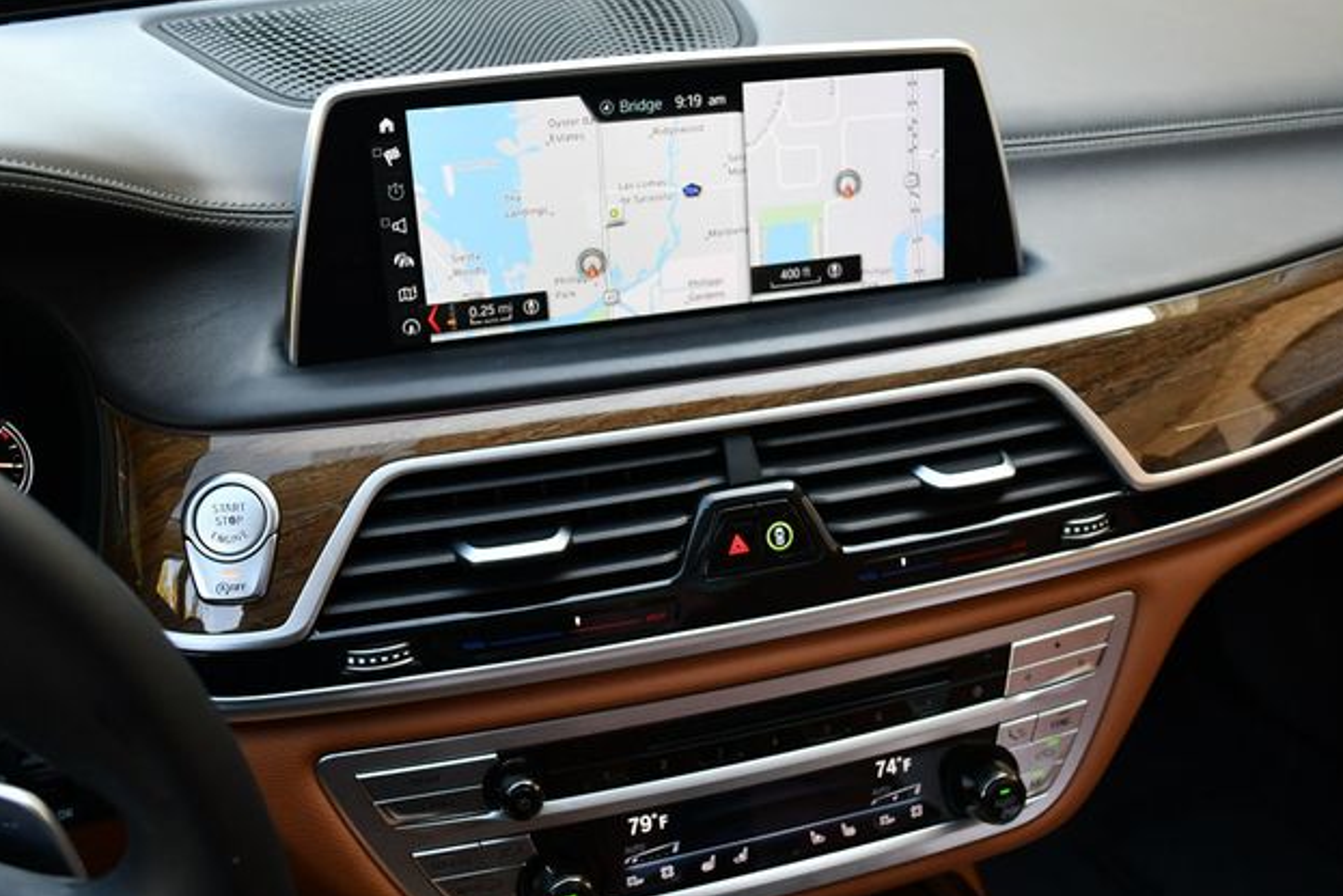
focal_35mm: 37
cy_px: 454
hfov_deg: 51.9
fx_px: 1381
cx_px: 681
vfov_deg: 36.0
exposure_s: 1/250
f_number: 3.5
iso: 500
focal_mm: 18
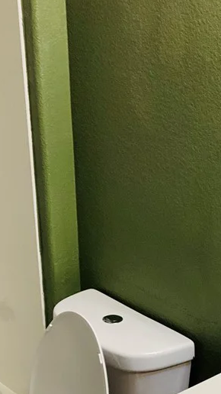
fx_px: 698
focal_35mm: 67
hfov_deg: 17.8
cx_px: 188
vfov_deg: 30.4
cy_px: 336
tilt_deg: -27.7
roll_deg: -1.4
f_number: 2.4
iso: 100
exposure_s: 1/60
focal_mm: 3.3
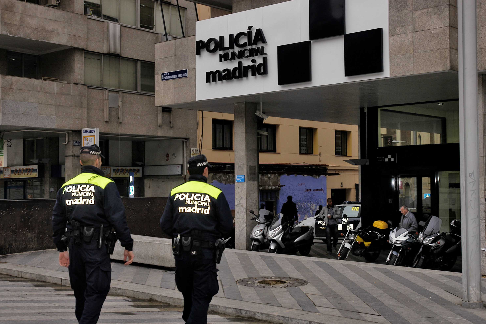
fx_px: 722
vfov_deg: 25.3
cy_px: 162
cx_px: 247
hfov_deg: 37.2
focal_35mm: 54
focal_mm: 35
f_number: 5
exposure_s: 1/125
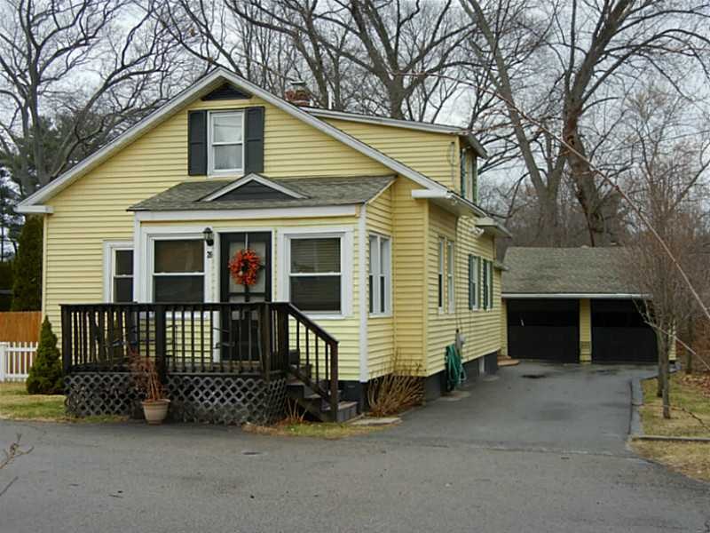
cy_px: 266
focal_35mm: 45
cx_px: 355
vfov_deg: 32.2
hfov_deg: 42.1
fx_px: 923
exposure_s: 1/442
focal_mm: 8.1
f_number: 3.8
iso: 160
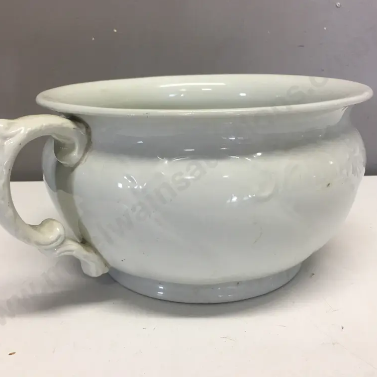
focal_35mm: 35
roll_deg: +1.2
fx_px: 431
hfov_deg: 47.2
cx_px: 175
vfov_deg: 47.2
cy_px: 185
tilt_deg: -15.0
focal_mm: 4.15
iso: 32
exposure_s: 1/33
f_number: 2.2
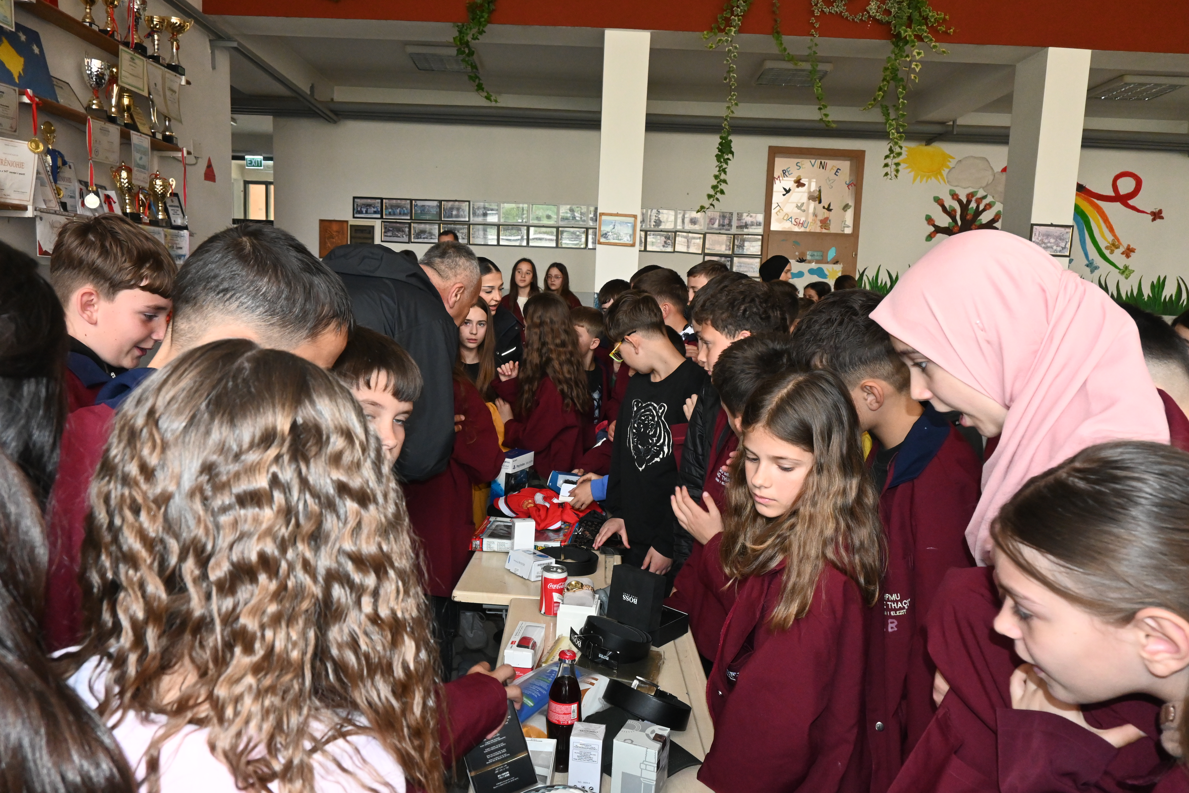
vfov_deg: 53.1
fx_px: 793
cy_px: 396
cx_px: 594
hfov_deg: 73.7
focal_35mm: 24
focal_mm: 16
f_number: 6.3
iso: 2500
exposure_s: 1/125
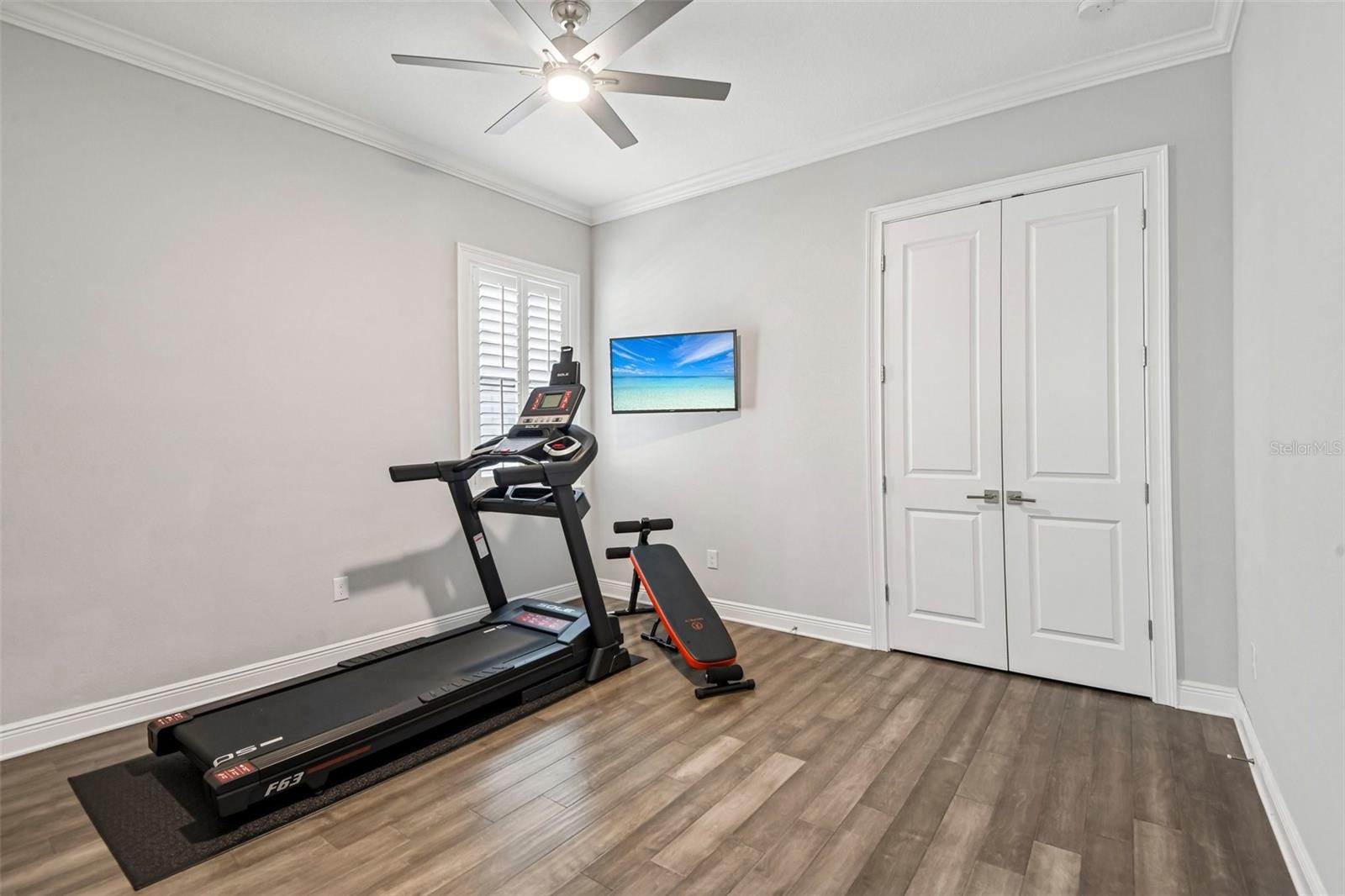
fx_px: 598
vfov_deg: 73.7
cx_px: 672
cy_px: 448
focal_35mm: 16
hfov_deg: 96.7
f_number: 8
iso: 400
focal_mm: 16
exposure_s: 1/8
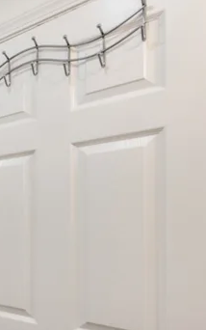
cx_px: -147
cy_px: 215
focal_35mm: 35
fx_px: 314
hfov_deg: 23.2
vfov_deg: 54.4
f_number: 6.3
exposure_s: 1/160
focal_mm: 14
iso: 400
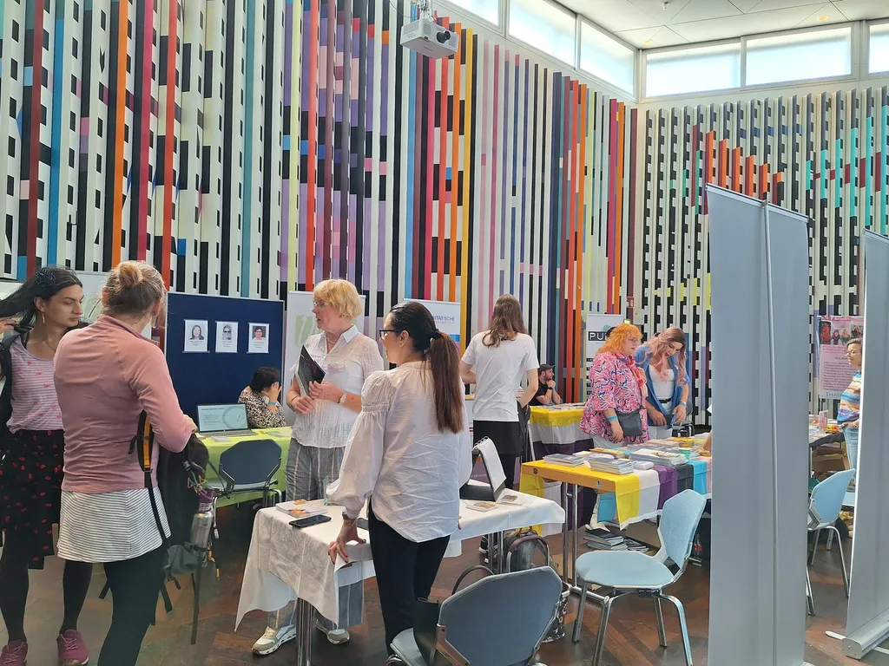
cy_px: 333
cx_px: 444
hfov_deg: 73.9
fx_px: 591
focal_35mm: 23
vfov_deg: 58.9
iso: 64
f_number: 1.8
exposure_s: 1/100
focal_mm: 5.54
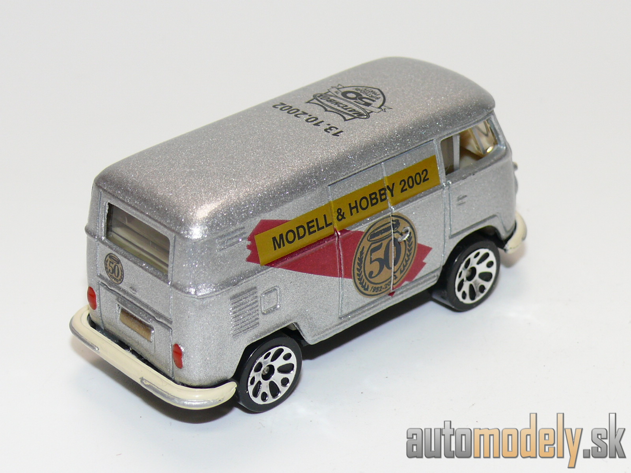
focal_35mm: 102
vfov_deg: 14.5
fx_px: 1859
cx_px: 316
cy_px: 236
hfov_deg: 19.3
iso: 100
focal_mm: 13.3
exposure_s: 1/30
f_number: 4
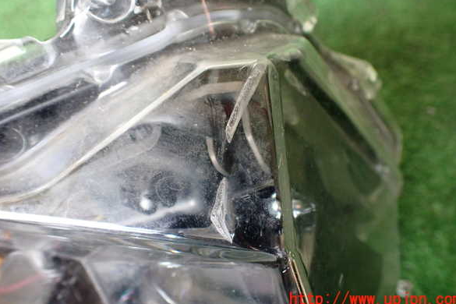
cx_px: 232
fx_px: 405
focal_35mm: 32
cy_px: 134
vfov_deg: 41.1
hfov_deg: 58.7
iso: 800
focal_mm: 5.4
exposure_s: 1/125
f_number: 2.3
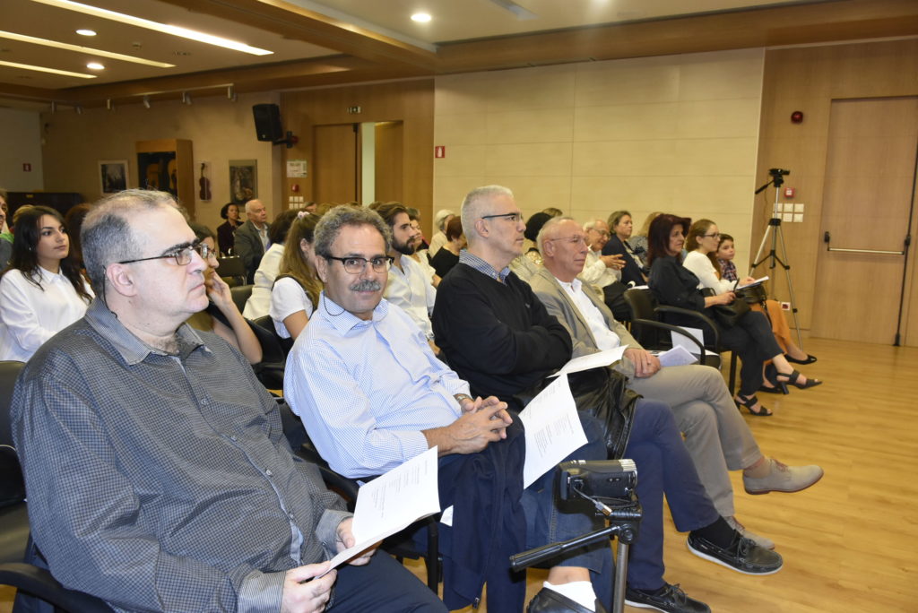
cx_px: 459
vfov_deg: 48.0
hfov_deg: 67.4
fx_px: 689
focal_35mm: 27
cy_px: 306
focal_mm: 18
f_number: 5.6
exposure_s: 1/60
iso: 1600
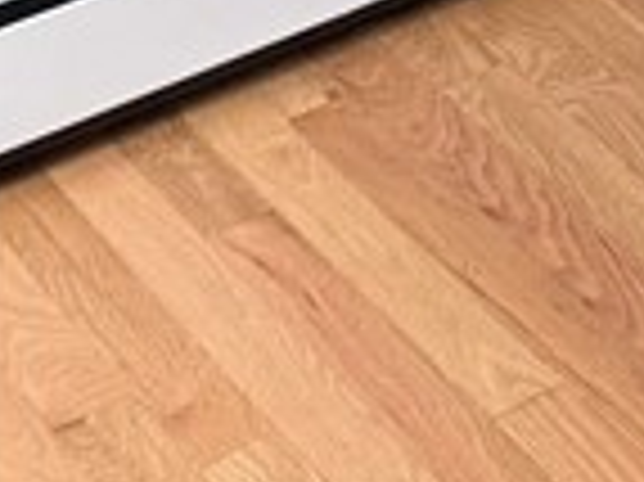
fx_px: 3197
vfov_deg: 7.1
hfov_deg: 8.4
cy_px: -1221
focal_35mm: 172
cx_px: 2288
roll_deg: +1.6
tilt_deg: -10.7
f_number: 1.78
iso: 80
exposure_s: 1/183
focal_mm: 6.76
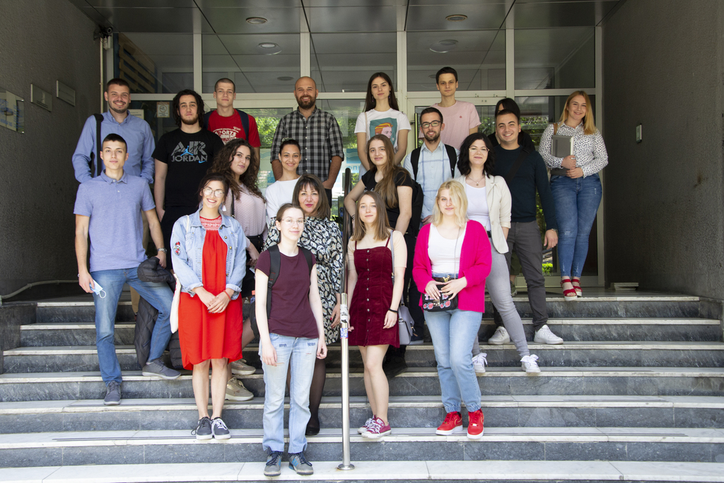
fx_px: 905
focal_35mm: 45
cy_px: 242
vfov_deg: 29.9
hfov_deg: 43.6
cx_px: 362
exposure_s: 1/125
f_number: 5.6
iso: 400
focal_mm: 30
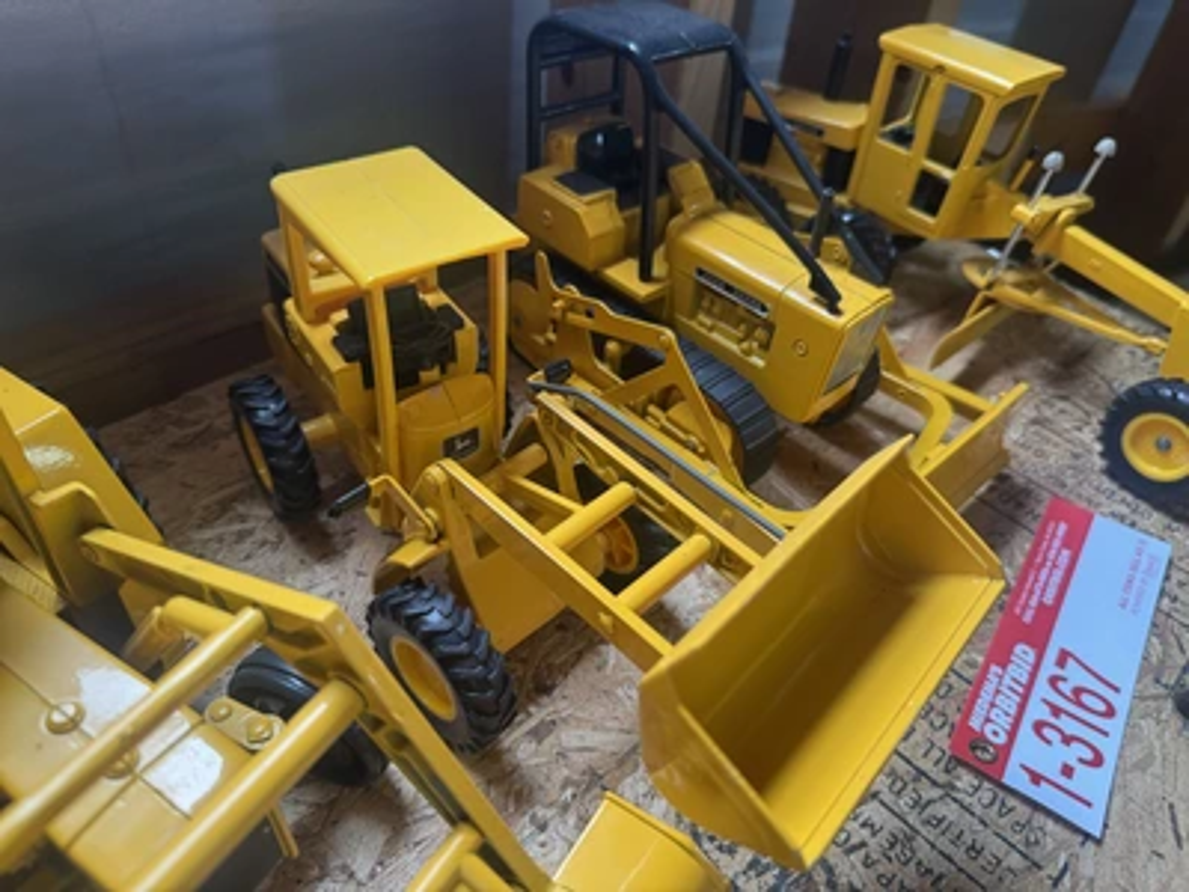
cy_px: 446
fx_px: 824
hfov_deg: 71.6
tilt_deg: -42.2
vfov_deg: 56.8
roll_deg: -7.4
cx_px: 594
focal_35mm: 24
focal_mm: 6.76
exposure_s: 1/120
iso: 160
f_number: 1.78
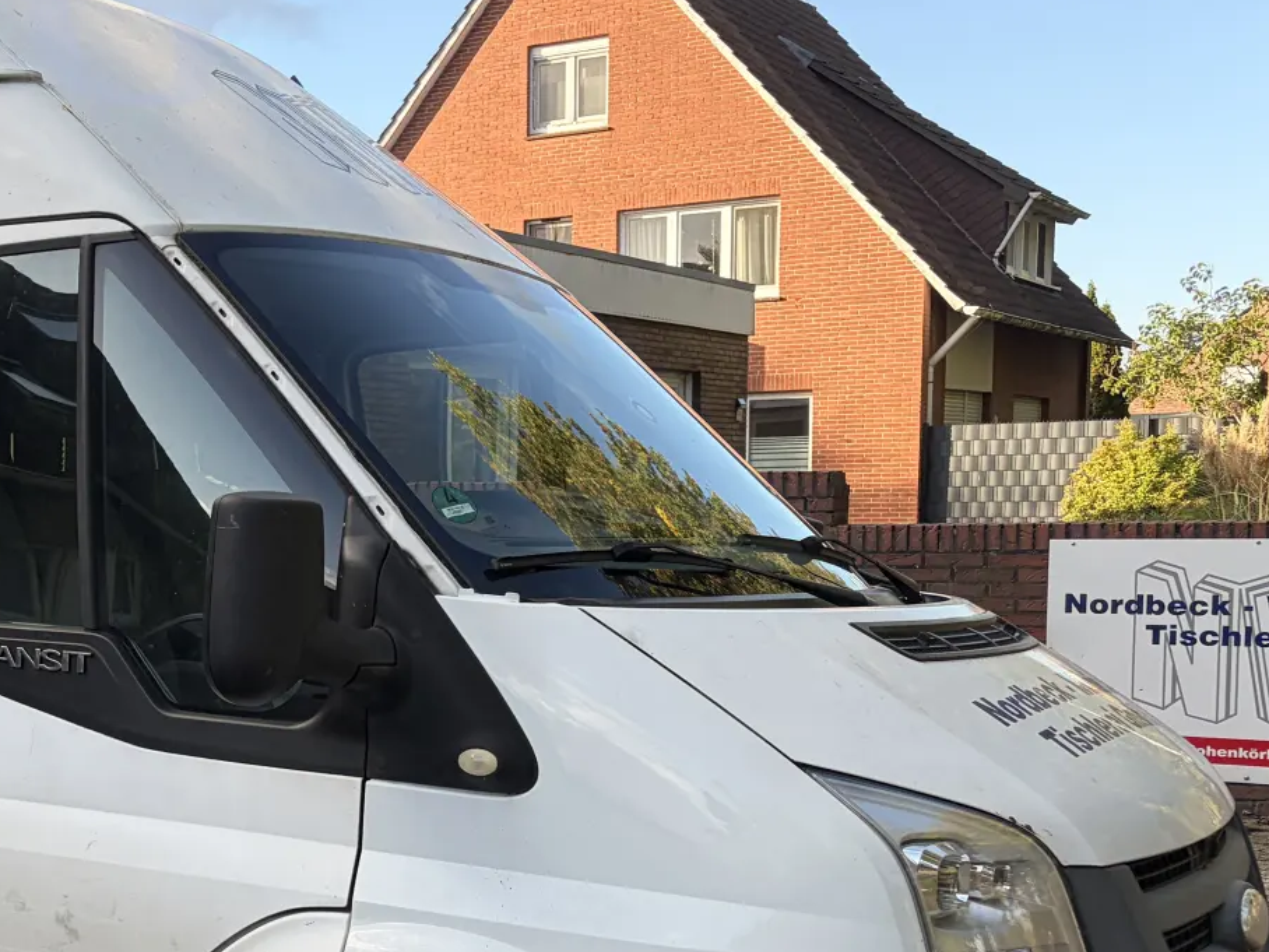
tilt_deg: -2.5
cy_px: 703
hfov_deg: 32.4
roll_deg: +3.2
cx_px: 29
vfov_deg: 26.3
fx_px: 2016
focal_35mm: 55
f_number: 1.6
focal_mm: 5.96
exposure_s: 1/596
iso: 50
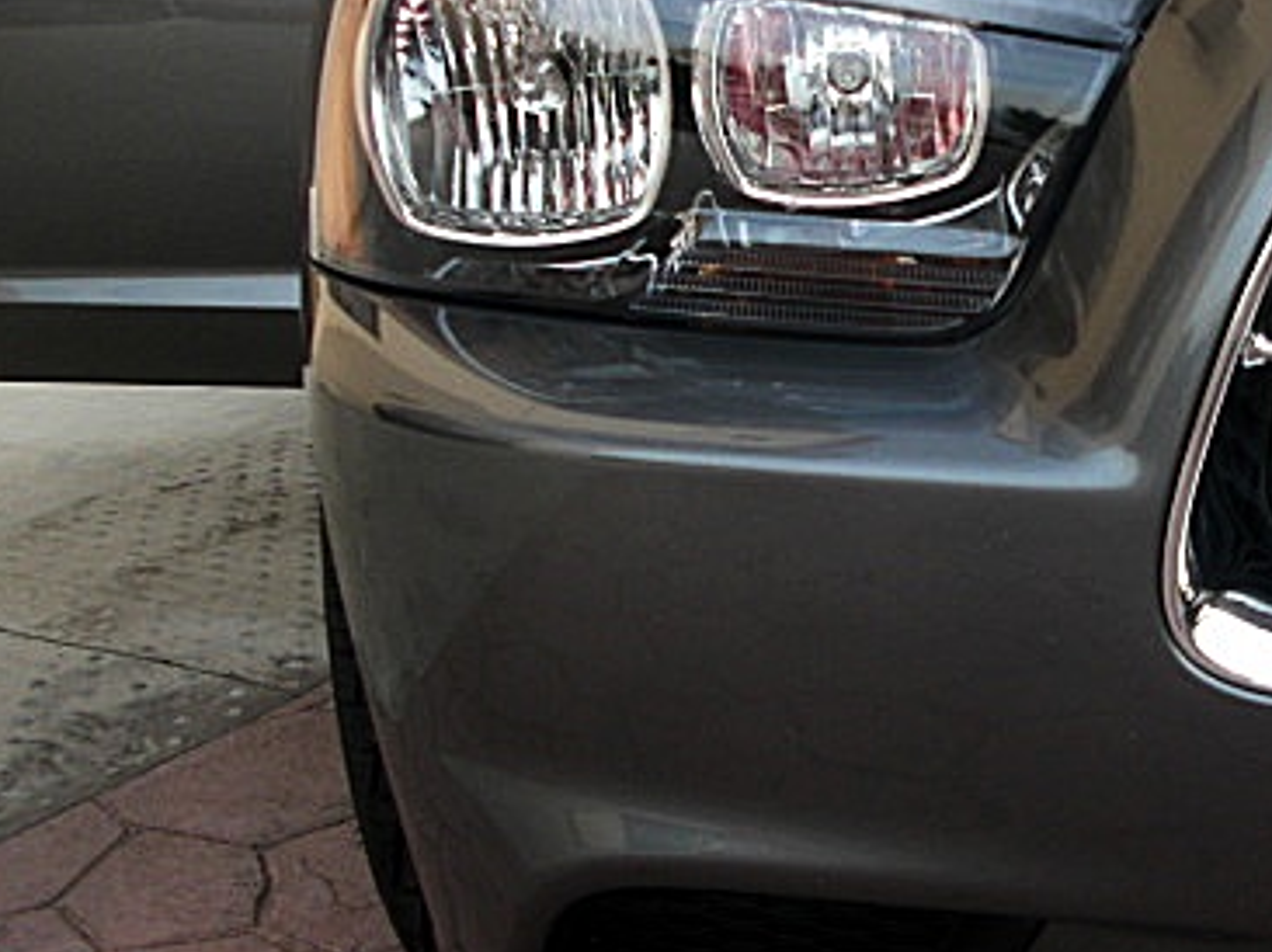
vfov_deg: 23.2
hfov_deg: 29.9
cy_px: 382
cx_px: 1036
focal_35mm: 63
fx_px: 2313
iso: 100
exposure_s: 1/100
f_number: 2.8
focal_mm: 6.3
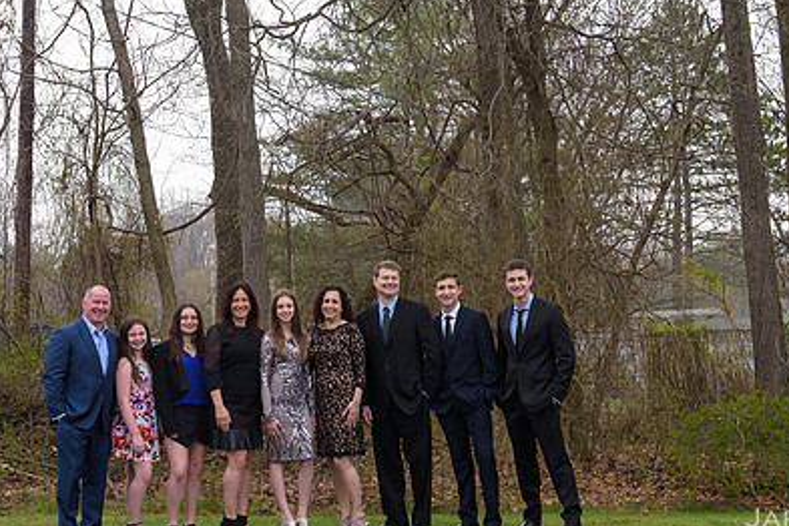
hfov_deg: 30.9
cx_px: 355
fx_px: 1424
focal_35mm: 65
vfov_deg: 20.9
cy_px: 184
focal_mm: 44
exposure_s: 1/640
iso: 1250
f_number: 4.5
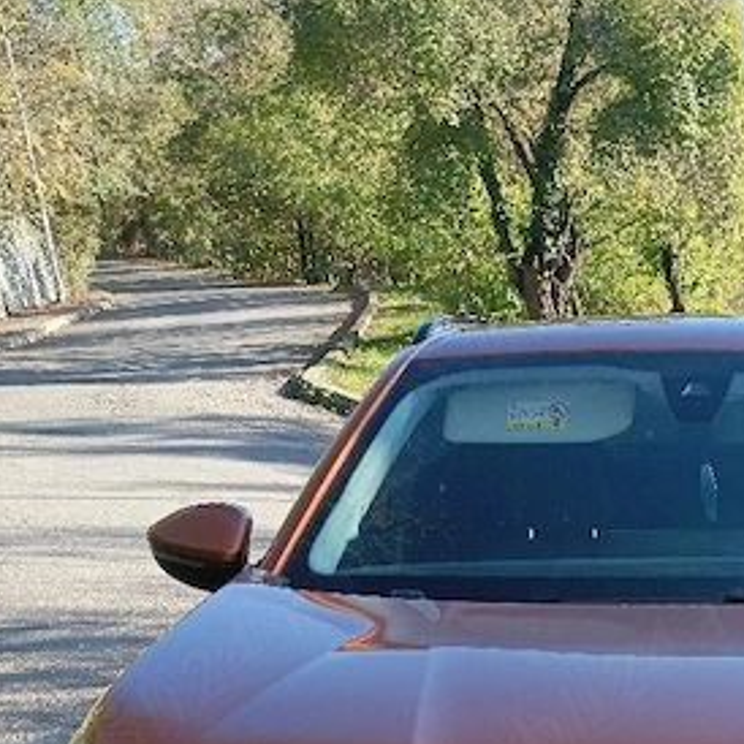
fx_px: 1945
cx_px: 711
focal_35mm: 80
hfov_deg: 21.0
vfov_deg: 20.9
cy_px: 760
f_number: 1.7
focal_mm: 5.24
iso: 50
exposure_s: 1/167
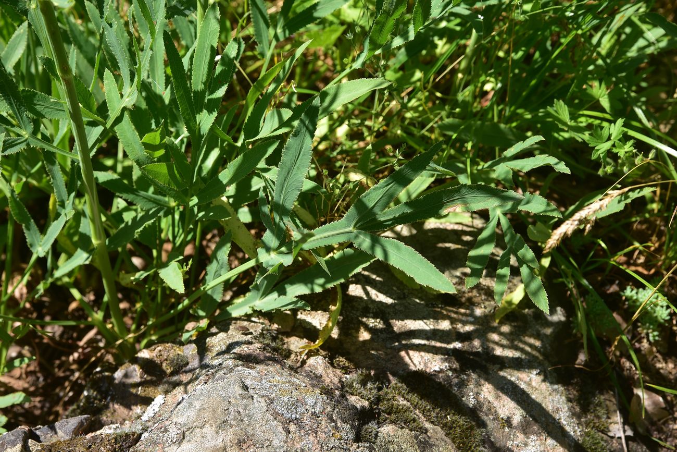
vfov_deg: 27.0
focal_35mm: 50
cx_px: 338
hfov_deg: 39.6
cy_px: 226
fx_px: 940
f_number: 13
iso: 160
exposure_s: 1/160
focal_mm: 50
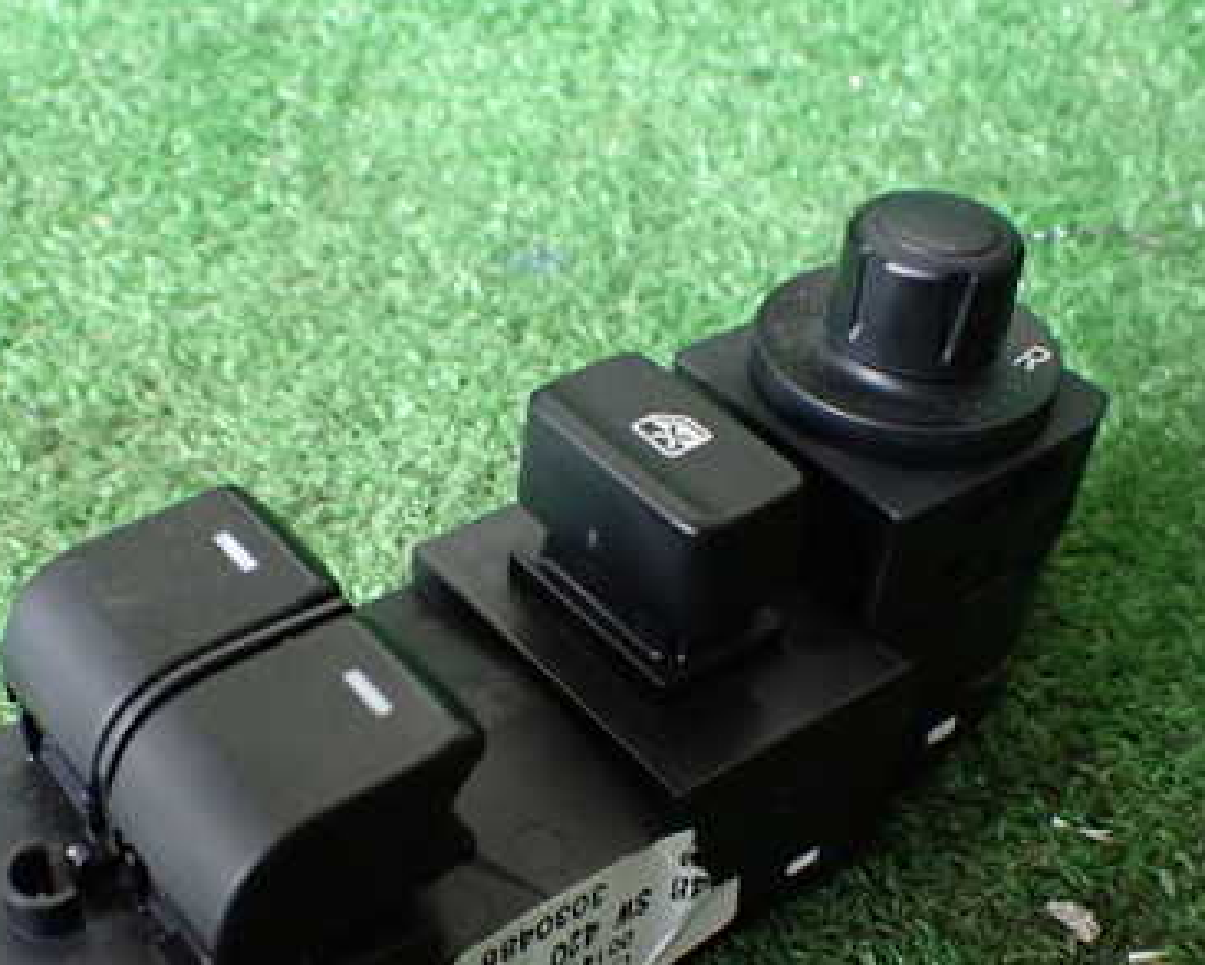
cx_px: 468
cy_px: 632
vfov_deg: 31.3
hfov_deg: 38.6
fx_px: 1712
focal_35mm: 48
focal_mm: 5.4
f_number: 2.3
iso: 800
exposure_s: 1/125
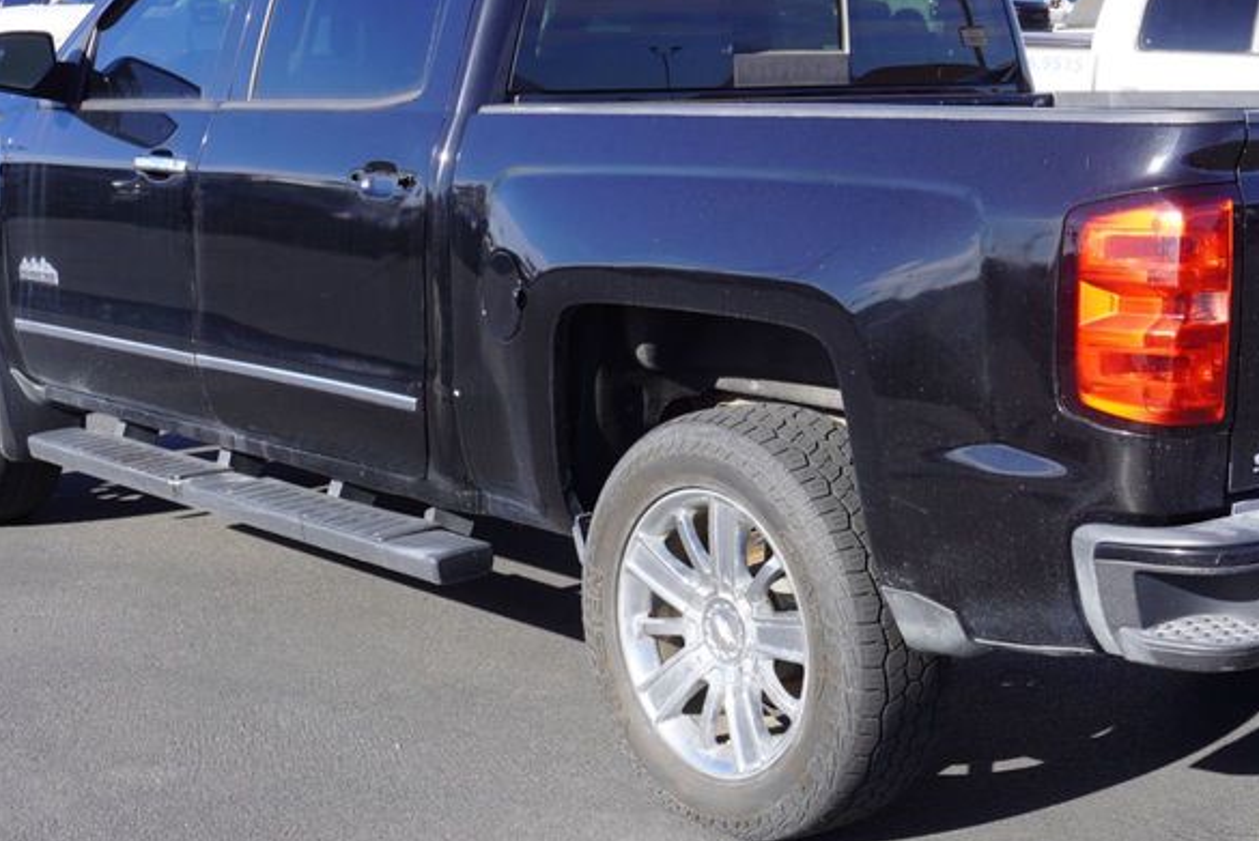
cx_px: 751
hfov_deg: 31.8
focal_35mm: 63
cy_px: 372
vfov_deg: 21.6
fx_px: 2205
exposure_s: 1/160
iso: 100
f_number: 6.3
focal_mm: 24
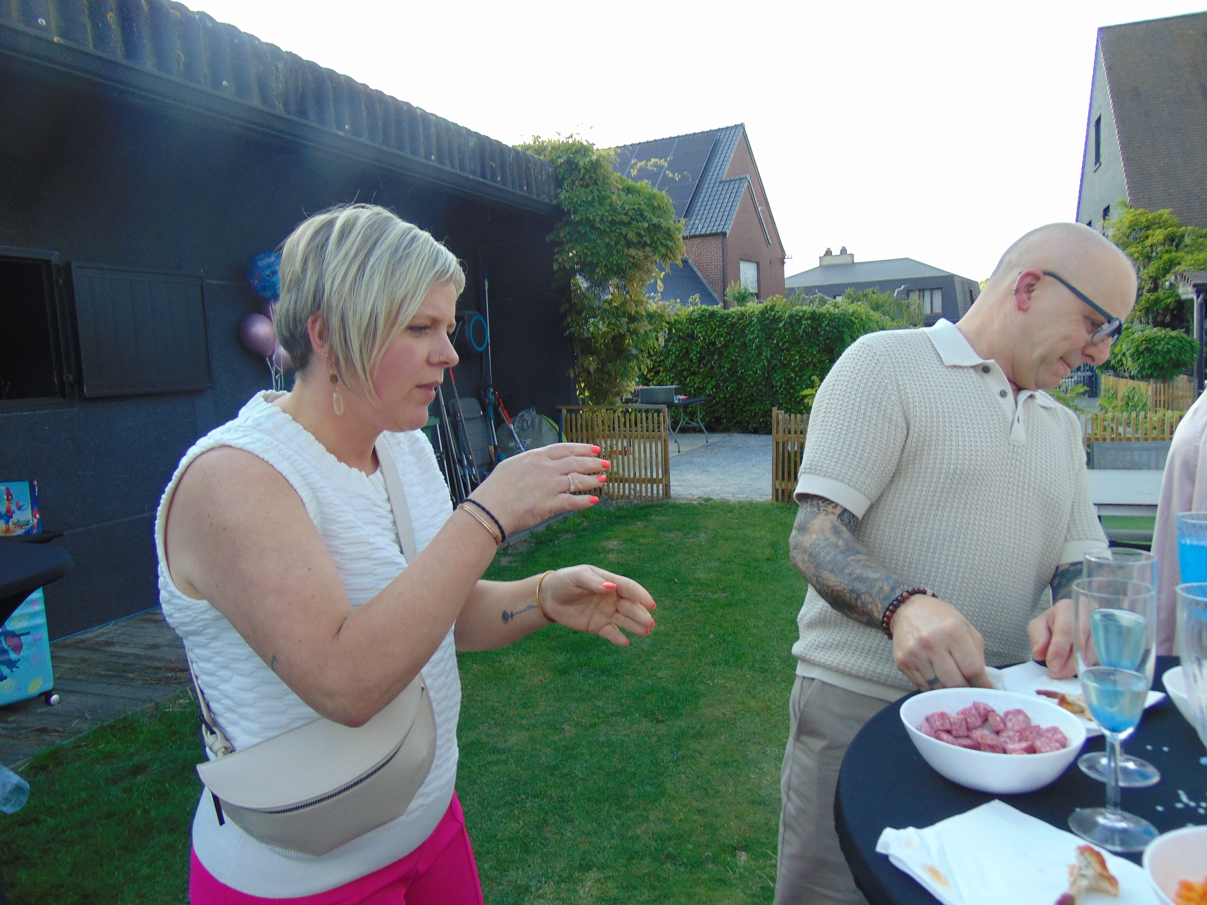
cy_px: 452
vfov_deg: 54.9
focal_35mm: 25
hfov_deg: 69.4
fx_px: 872
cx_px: 604
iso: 80
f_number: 3
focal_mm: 4.5
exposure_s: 1/320
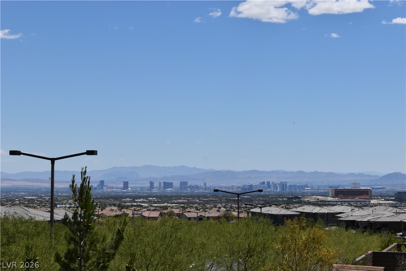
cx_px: 203
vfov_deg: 16.6
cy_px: 136
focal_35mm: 82
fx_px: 930
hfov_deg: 24.6
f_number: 11
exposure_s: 1/500
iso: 200
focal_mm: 55
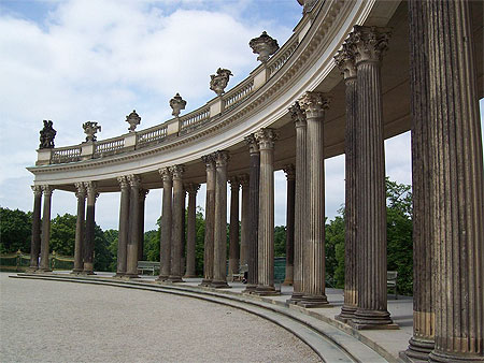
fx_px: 504
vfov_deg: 39.7
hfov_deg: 51.3
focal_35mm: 36
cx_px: 242
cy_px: 182
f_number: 4.8
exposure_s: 1/648
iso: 80
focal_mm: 6
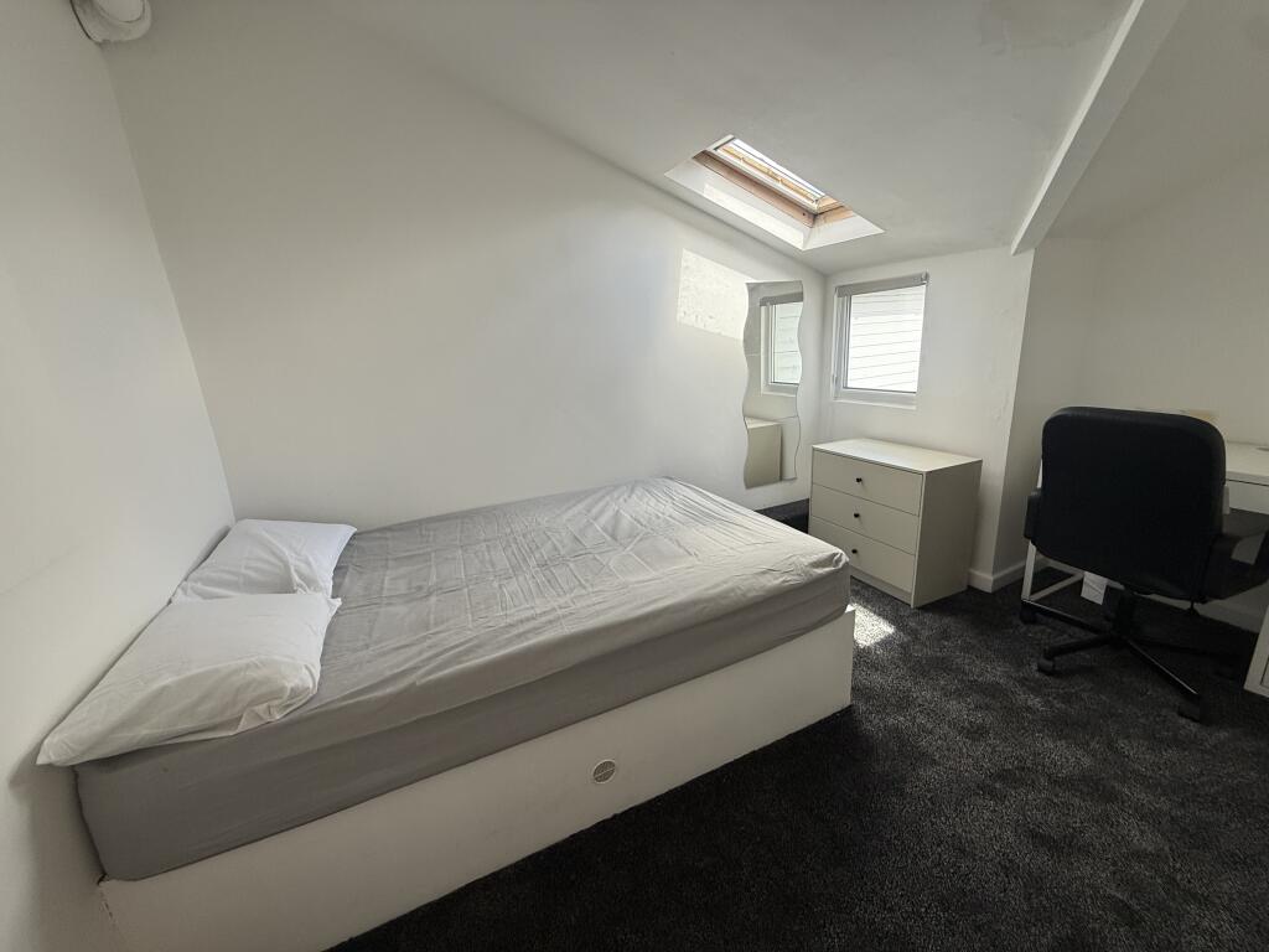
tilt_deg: -13.4
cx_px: 634
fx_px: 513
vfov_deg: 85.7
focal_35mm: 14
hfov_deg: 102.1
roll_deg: +4.1
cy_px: 476
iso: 64
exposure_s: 1/171
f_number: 2.2
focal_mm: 2.22
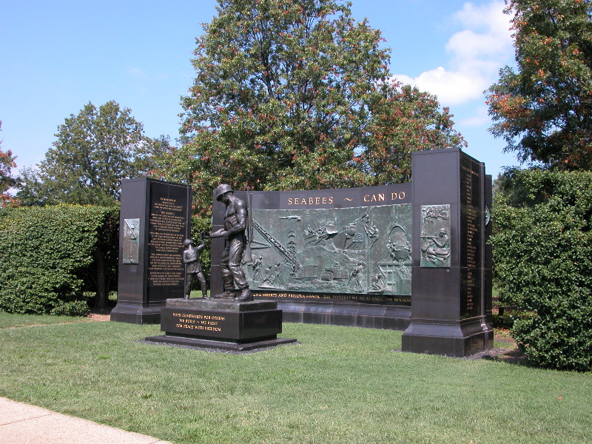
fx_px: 599
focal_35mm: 35
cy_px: 222
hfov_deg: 52.6
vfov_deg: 40.7
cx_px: 296
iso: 100
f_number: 5.6
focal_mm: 8.9
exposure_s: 1/241
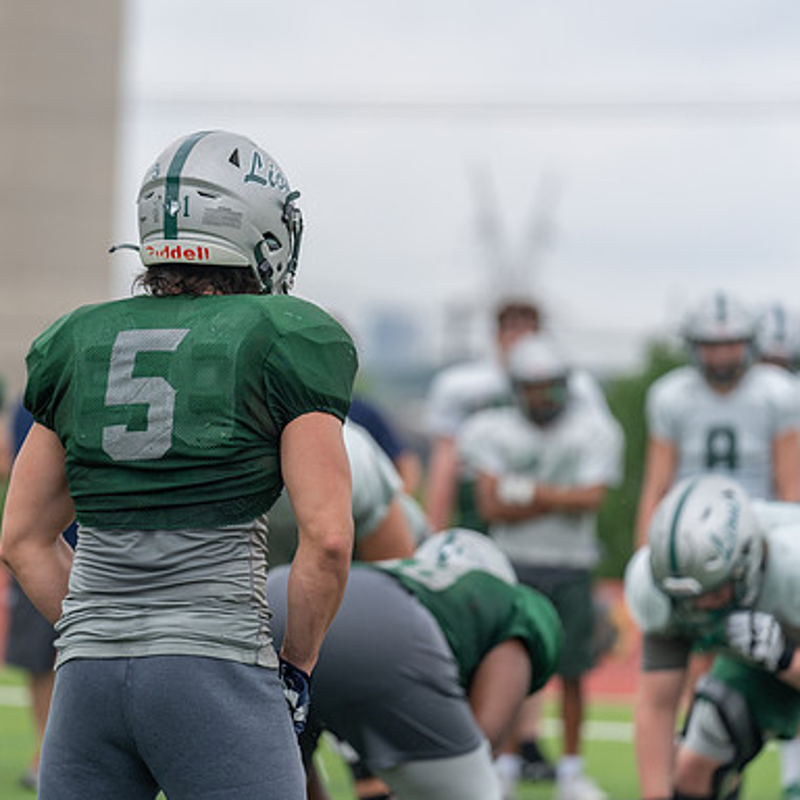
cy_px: 401
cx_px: 206
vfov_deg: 6.8
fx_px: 6720
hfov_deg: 6.8
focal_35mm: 257
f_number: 3.5
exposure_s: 1/1250
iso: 200
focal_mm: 200
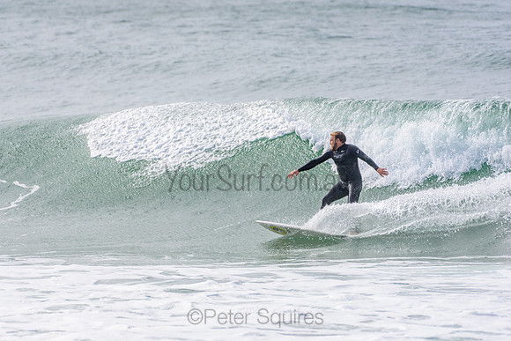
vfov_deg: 1.8
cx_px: 256
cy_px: 170
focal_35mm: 750
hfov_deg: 2.7
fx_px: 10648
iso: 250
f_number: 5.6
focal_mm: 500
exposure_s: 1/2000
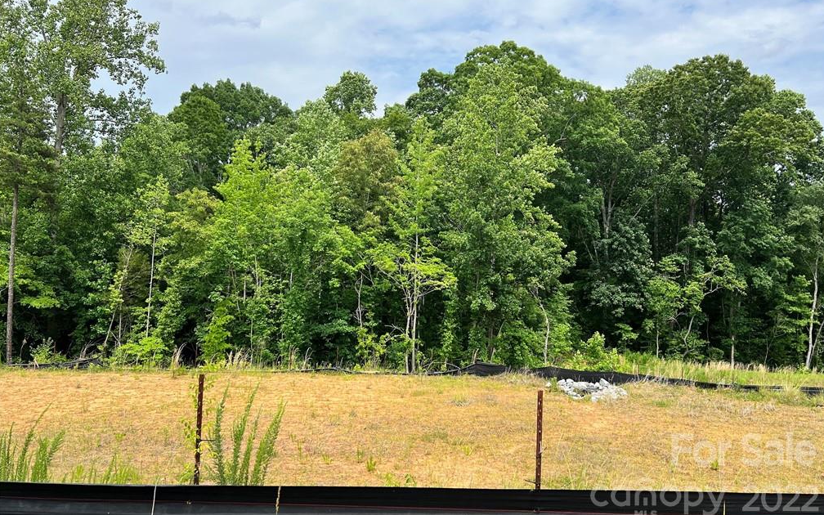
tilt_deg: +0.0
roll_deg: -0.8
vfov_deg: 44.5
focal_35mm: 28
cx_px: 417
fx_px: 629
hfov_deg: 66.5
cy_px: 238
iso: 50
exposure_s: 1/3831
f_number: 1.5
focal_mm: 5.7
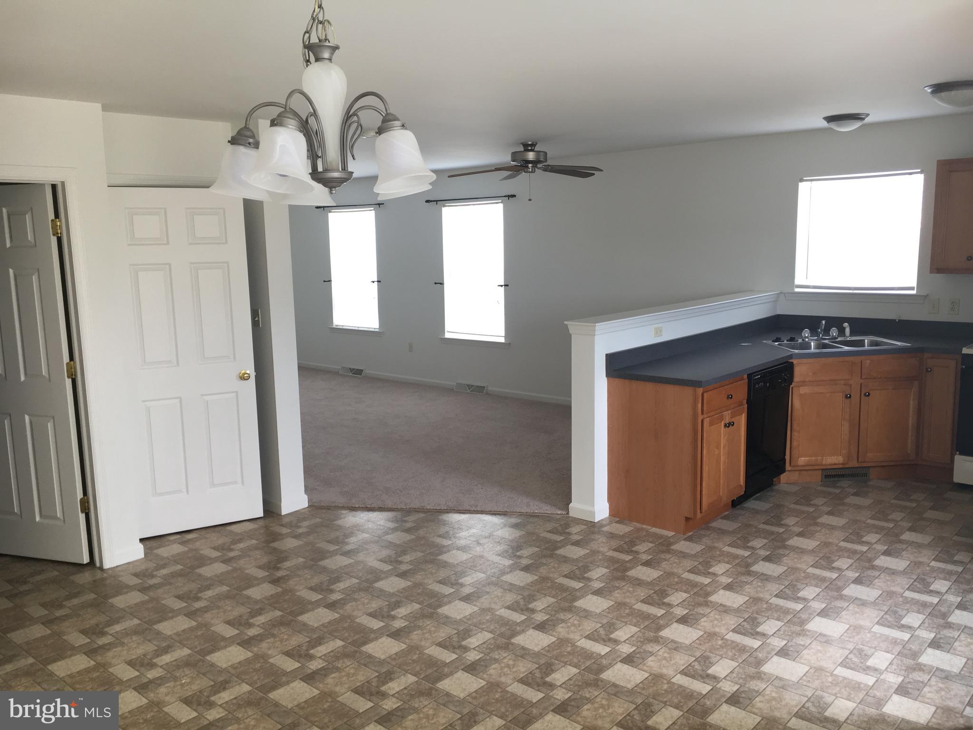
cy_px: 365
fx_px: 815
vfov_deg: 48.2
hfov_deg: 61.7
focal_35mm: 29
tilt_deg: -8.8
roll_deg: +1.8
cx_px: 486
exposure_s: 1/30
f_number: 2.2
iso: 40
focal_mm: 4.15
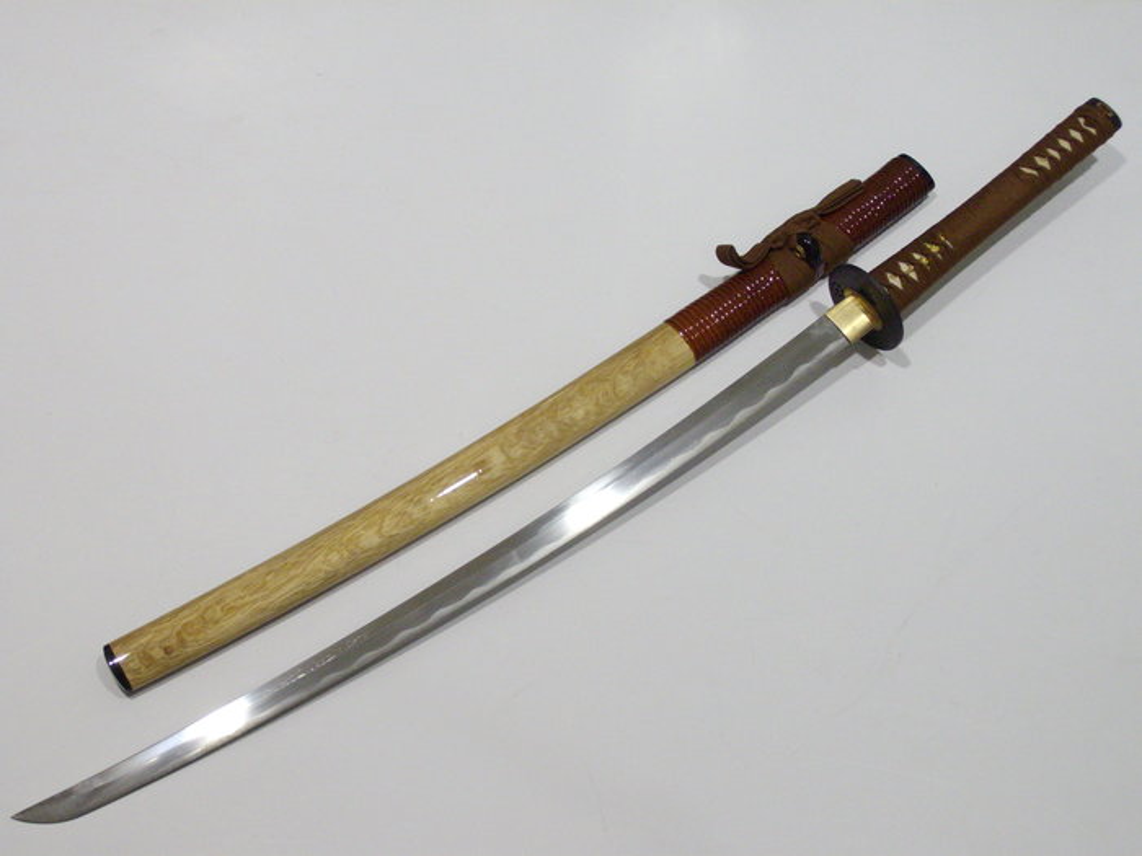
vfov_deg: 26.1
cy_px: 428
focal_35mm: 56
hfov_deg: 34.3
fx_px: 1847
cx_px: 571
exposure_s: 1/80
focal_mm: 9.2
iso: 320
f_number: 3.4
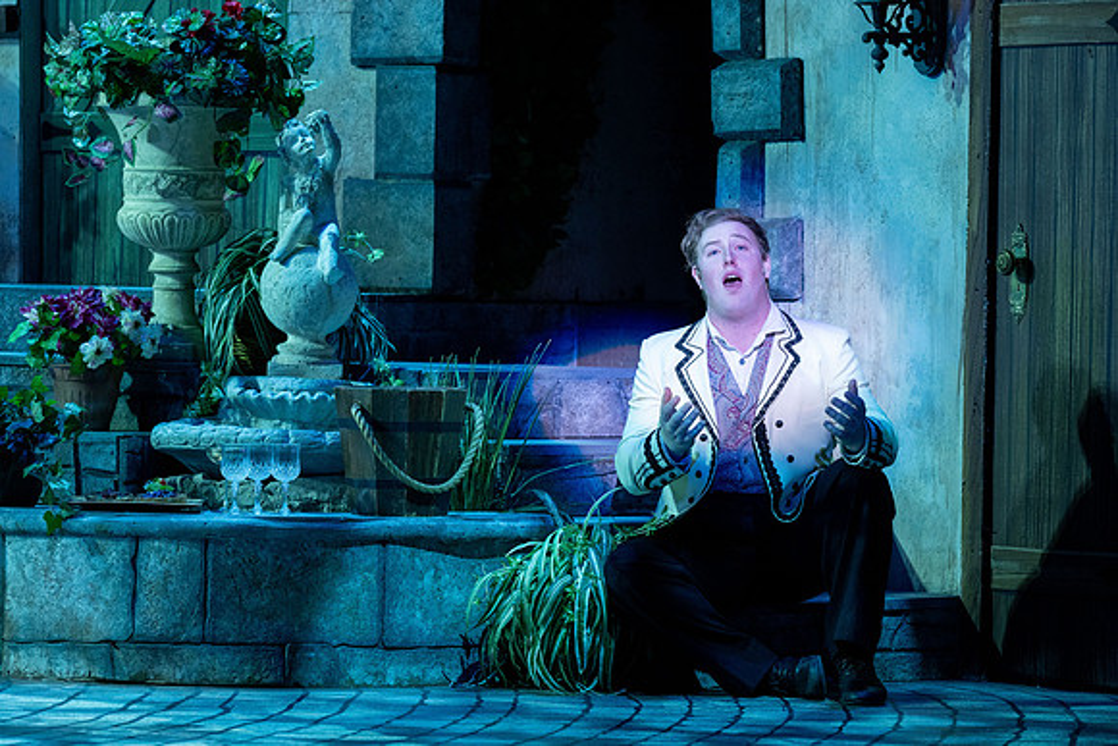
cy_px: 373
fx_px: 6212
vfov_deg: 6.9
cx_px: 559
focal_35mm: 200
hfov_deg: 10.3
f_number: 5
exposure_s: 1/160
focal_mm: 200
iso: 1600
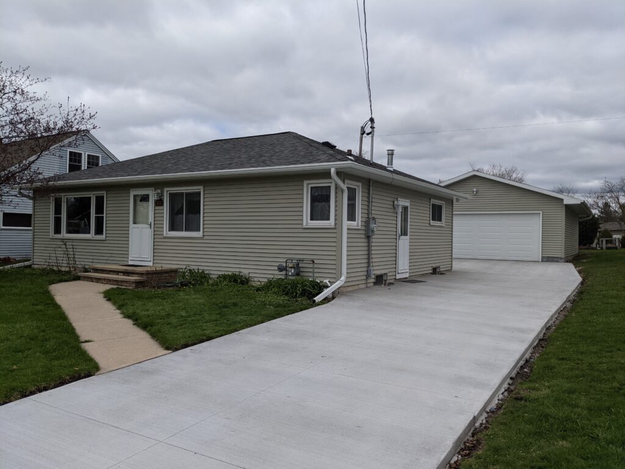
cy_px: 234
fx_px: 487
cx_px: 312
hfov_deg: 65.3
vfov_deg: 51.4
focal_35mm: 27
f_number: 1.73
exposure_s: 1/4695
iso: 58
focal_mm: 4.38
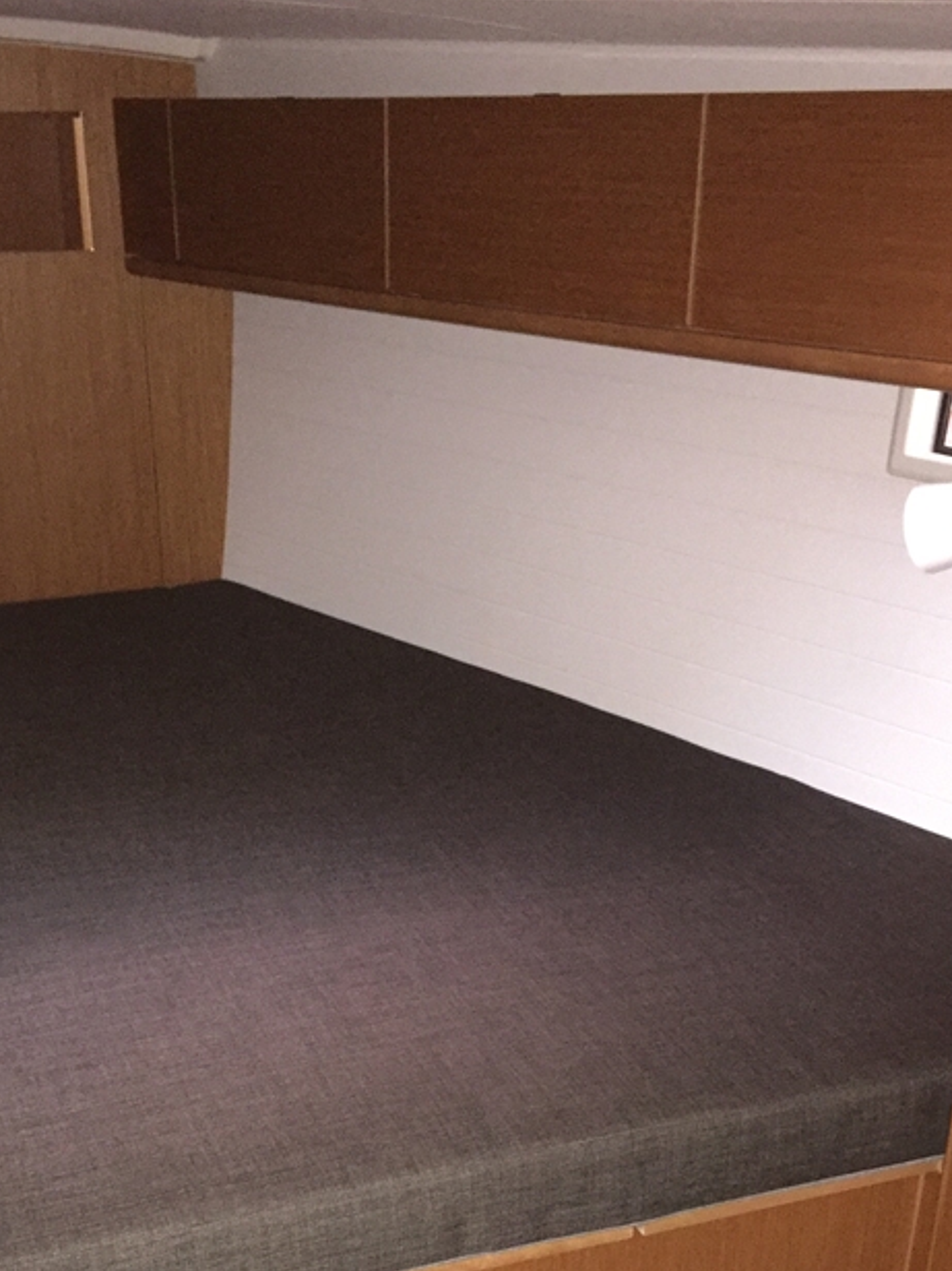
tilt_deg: -26.1
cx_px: 376
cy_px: 958
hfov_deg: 32.8
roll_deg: -0.9
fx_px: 1614
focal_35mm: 44
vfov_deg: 41.6
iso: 640
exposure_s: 1/17
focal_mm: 4.15
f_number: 2.2
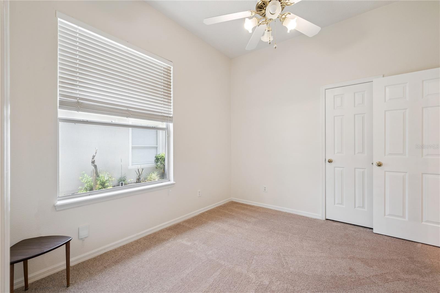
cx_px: 220
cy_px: 146
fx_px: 183
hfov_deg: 100.4
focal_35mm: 15
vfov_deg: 77.3
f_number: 9
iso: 200
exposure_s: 1/15
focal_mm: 15
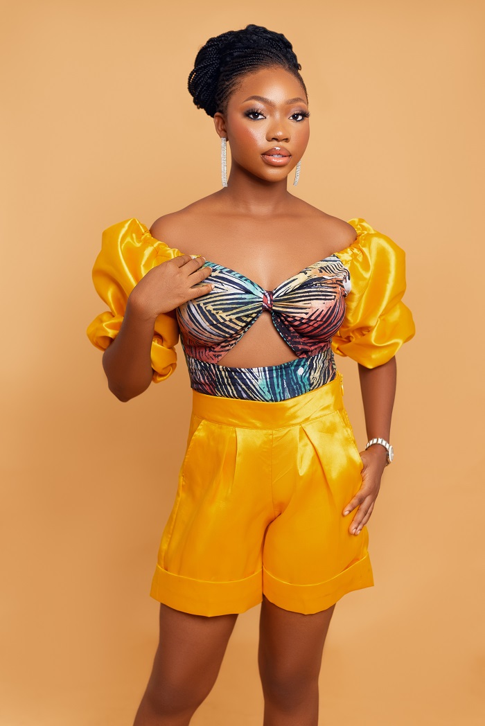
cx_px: 242
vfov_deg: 39.6
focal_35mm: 50
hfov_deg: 27.0
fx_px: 1009
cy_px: 363
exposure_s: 1/100
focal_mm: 50
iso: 100
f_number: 2.2
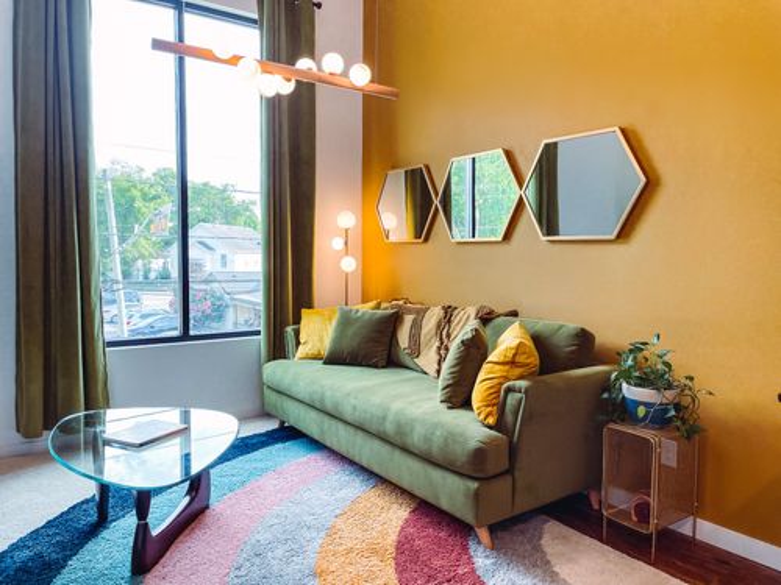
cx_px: 390
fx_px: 587
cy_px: 292
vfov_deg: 53.1
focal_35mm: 26
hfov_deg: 67.3
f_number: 1.6
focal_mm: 4.2
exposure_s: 1/120
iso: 40
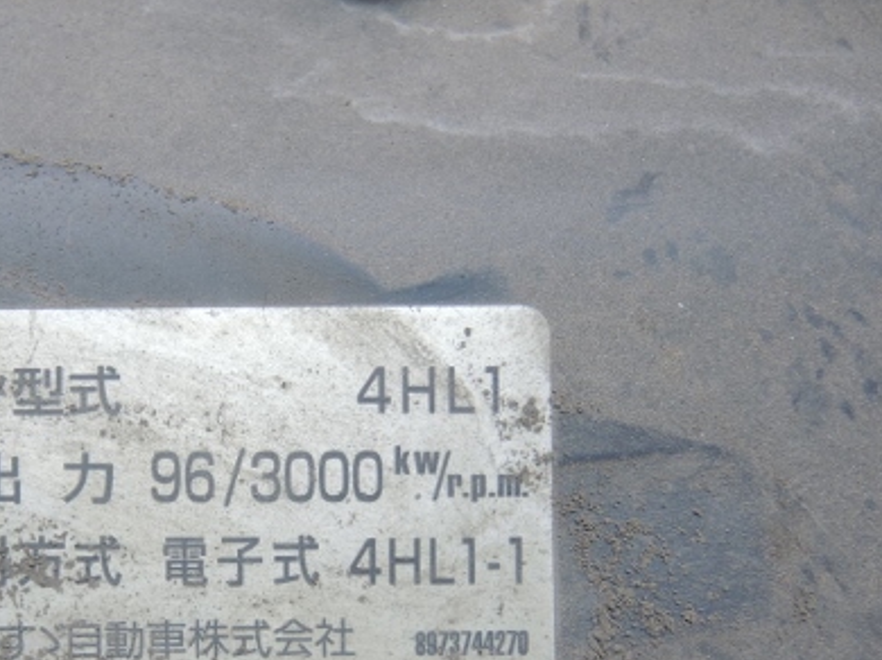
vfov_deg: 30.8
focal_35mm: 46
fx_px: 1171
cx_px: 210
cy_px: 511
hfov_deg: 40.0
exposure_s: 1/160
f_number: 2
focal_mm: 6
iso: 80
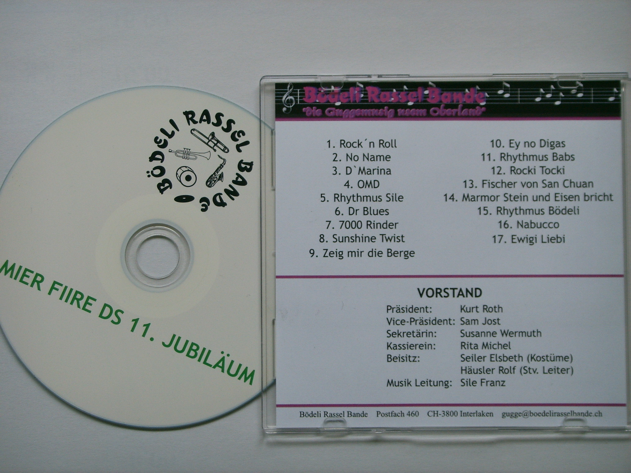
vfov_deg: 24.4
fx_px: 1094
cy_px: 236
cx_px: 316
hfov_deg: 32.2
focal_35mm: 60
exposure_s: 1/60
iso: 63
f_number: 3.9
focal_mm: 10.2
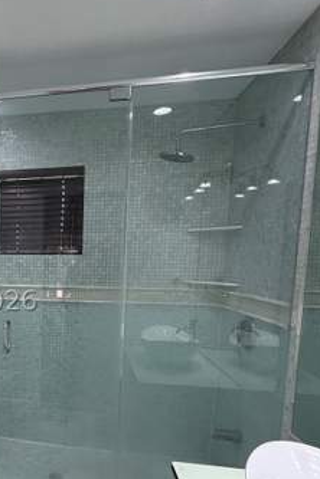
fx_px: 373
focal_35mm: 28
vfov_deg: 64.5
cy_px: 301
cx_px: 3
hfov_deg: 40.8
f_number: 2.2
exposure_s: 1/120
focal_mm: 2.22
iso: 125
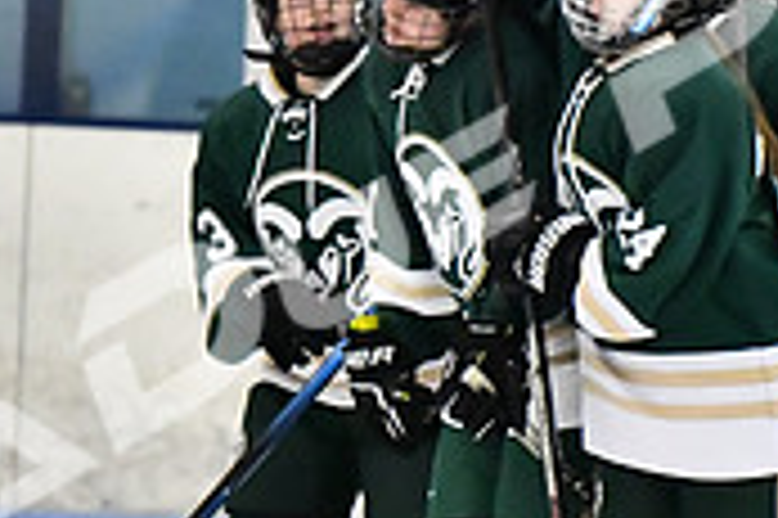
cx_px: 351
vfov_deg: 1.4
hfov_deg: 2.1
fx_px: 21741
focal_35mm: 1007
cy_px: 218
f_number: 2.8
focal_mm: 200
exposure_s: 1/1250
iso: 8000
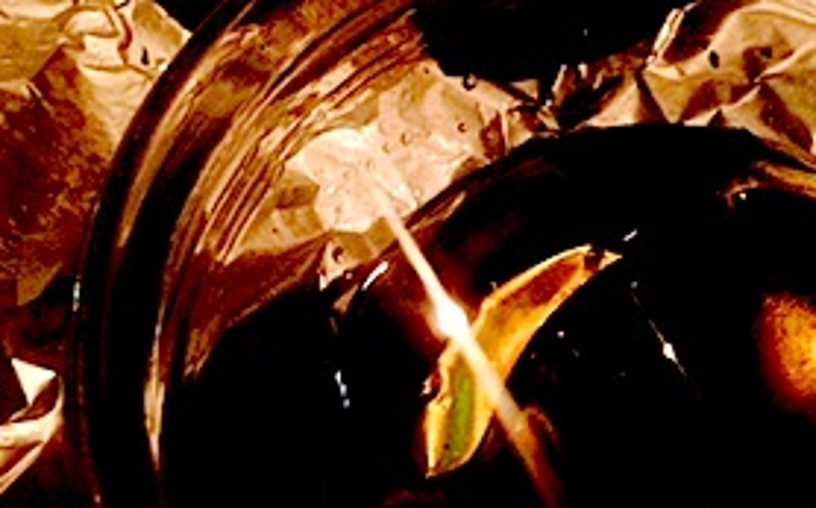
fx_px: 1310
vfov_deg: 21.4
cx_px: 380
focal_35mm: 59
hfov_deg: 34.6
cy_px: 38
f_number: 2.2
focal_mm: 4.12
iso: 400
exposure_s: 1/15
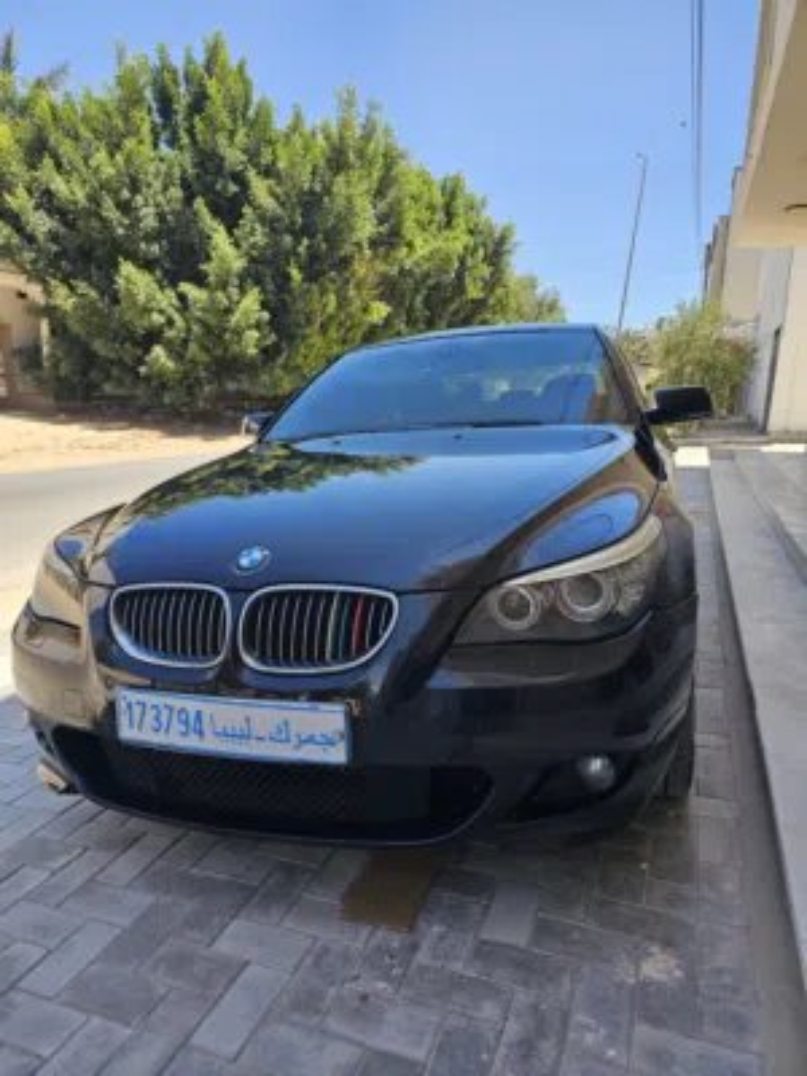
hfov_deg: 58.9
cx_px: 404
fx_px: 715
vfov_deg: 73.9
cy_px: 538
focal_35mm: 23
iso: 10
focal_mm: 6.3
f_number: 1.7
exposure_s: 1/332
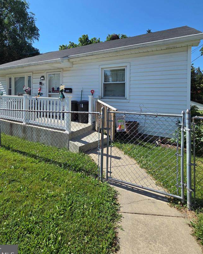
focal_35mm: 17
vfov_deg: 87.6
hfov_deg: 76.7
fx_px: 128
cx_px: 90
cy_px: 93
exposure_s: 1/1978
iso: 50
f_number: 2.2
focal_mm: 2.2
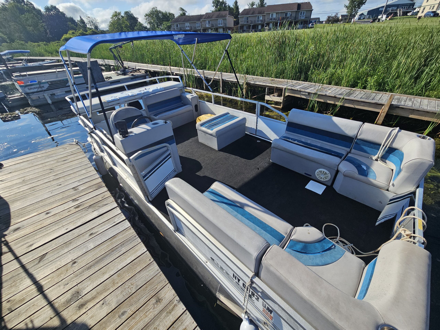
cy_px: 165
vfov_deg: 89.9
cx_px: 220
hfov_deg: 106.2
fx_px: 165
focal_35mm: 13
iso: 50
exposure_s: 1/2021
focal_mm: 2.2
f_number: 2.2
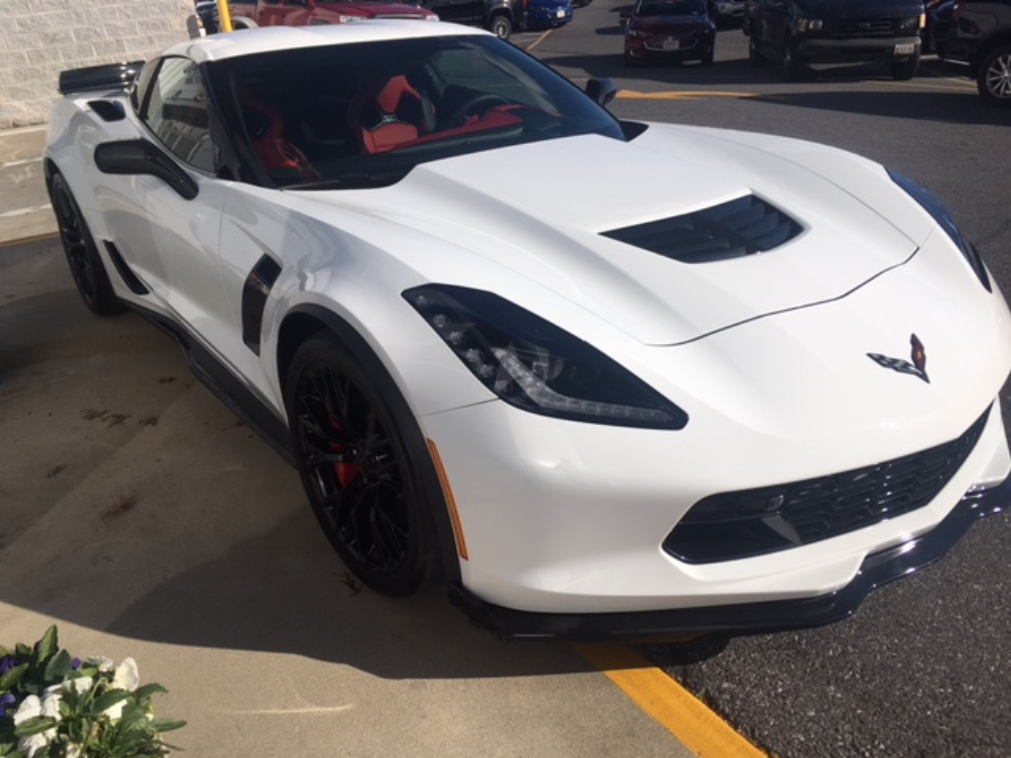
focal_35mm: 29
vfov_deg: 48.2
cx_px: 506
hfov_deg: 61.7
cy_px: 379
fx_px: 847
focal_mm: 4.15
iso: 25
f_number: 2.2
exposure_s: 1/4274
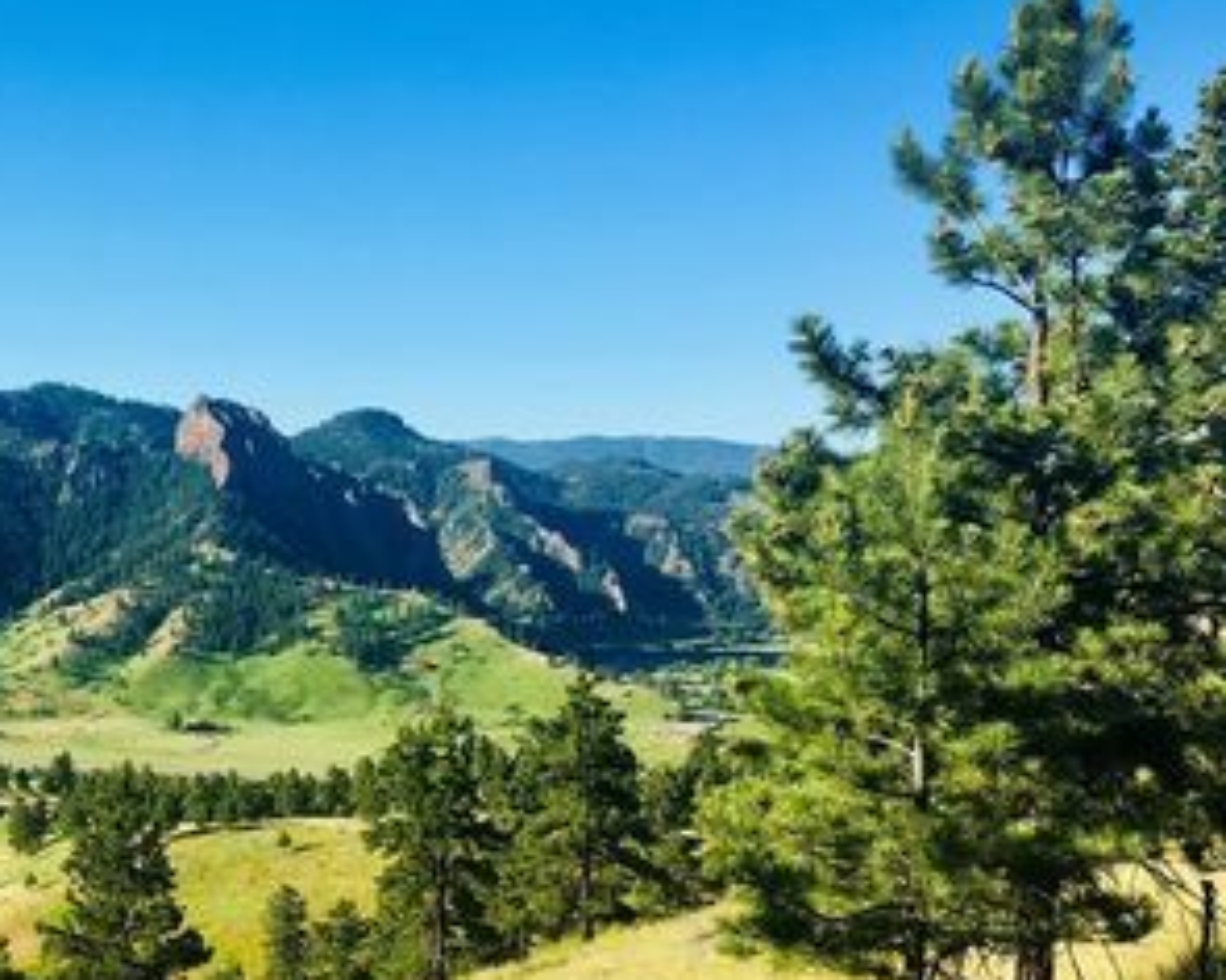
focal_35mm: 48
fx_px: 1742
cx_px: 212
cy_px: 621
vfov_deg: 31.3
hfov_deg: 37.1
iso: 25
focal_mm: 4.15
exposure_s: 1/894
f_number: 2.2
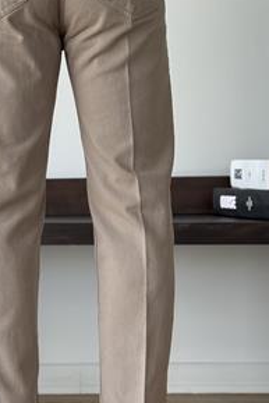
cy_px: 183
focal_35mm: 92
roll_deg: +0.3
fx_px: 1030
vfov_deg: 22.1
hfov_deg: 14.8
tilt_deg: -0.8
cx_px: 46
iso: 80
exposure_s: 1/384
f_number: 1.78
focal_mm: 6.76
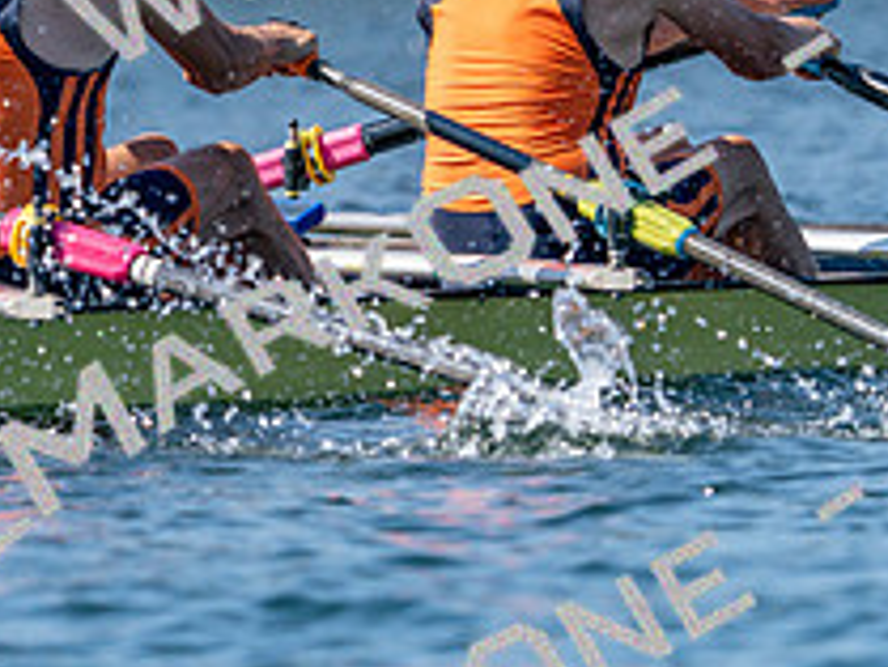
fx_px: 22562
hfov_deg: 2.3
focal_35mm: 879
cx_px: 591
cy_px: 74
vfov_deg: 1.7
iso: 320
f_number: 6.3
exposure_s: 1/1600
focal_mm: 329
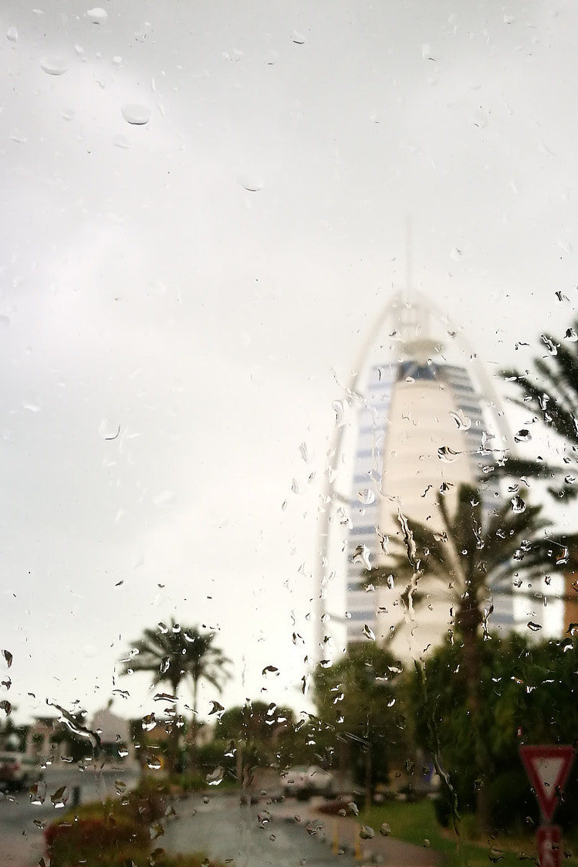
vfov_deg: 48.3
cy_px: 494
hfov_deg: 33.3
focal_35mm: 40
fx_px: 963
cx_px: 336
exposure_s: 1/60
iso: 160
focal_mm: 4.5
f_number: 2.2
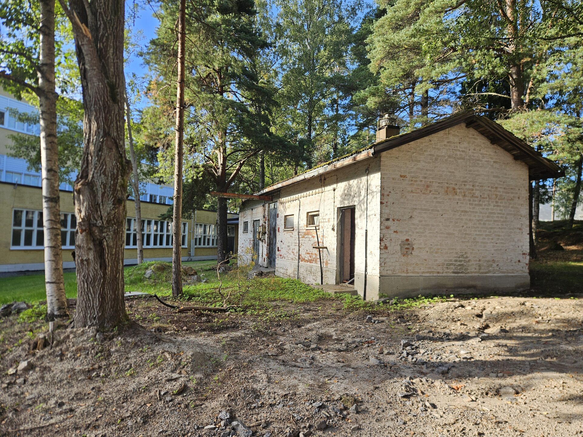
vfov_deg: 58.9
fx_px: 387
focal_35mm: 23
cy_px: 218
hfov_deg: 73.9
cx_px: 292
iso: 25
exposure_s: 1/273
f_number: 1.8
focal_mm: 5.4
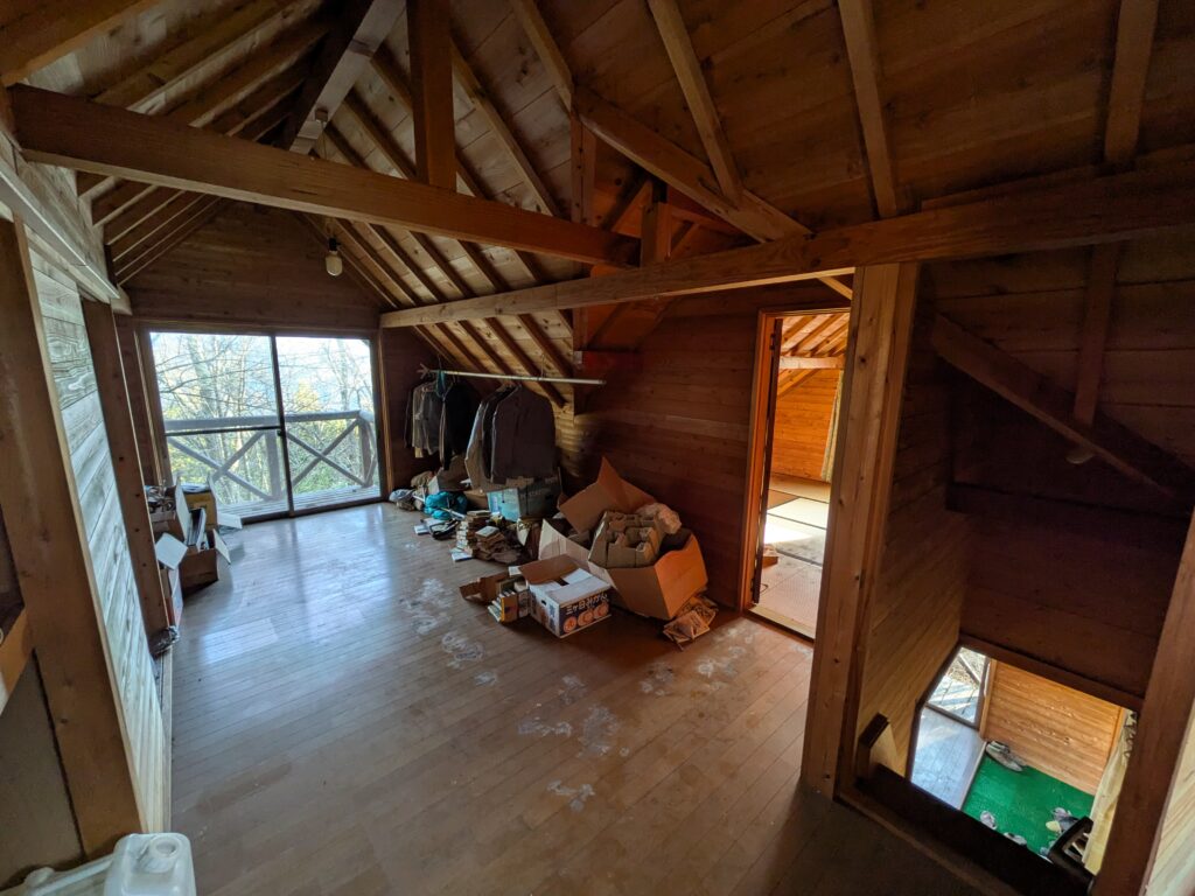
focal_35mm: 14
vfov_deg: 85.7
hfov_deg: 102.1
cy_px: 448
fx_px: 483
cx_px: 598
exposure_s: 1/33.3
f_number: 2.2
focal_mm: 1.83
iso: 64
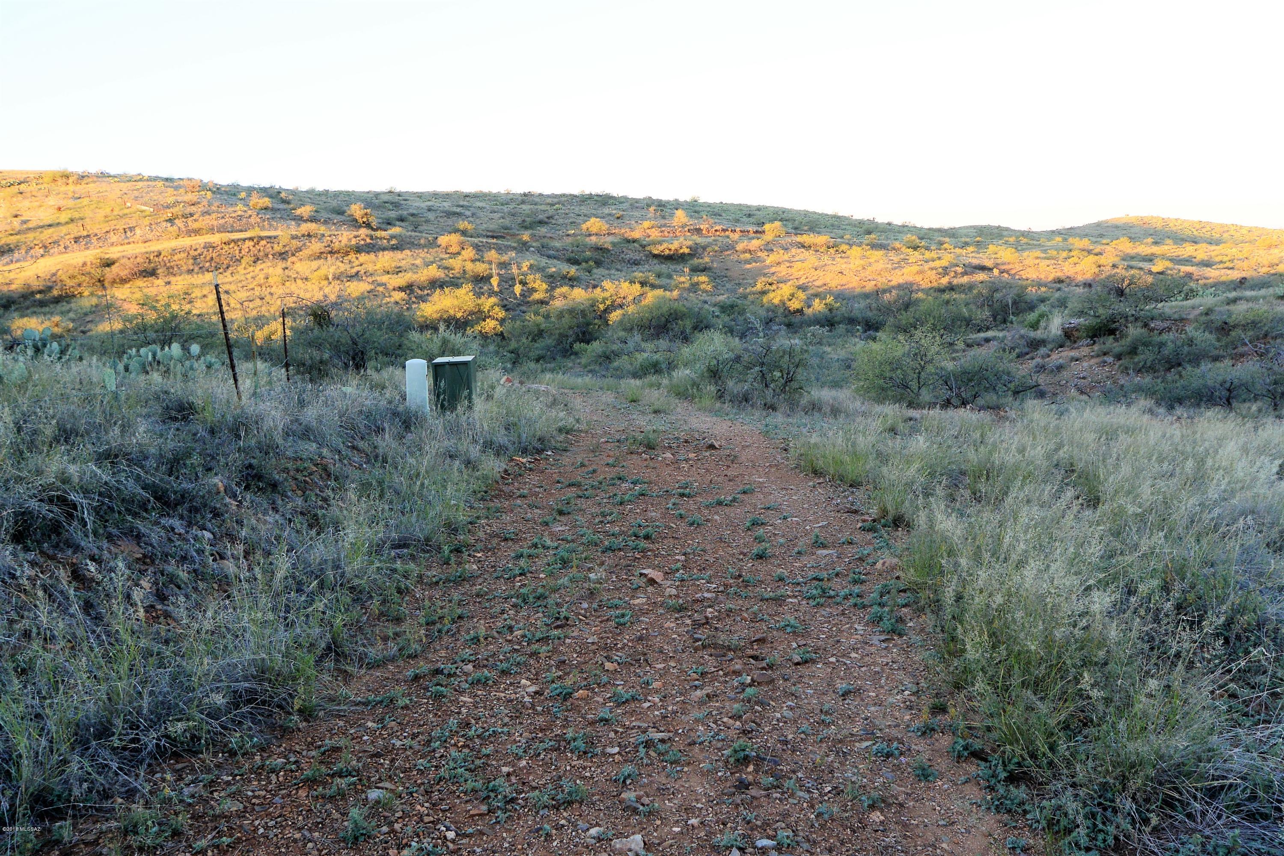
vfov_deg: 45.0
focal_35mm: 29
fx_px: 1034
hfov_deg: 63.7
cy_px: 428
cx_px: 642
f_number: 5.6
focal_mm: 10.9
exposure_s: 1/60
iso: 180
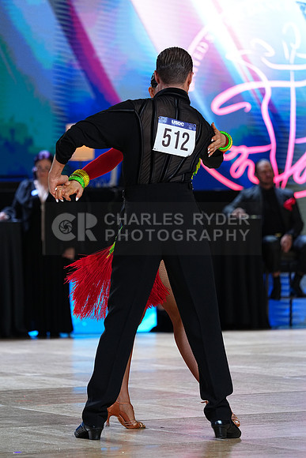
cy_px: 229
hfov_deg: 7.8
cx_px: 153
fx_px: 2242
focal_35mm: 176
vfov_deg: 11.7
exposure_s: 1/500
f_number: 4
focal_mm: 176
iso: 1250
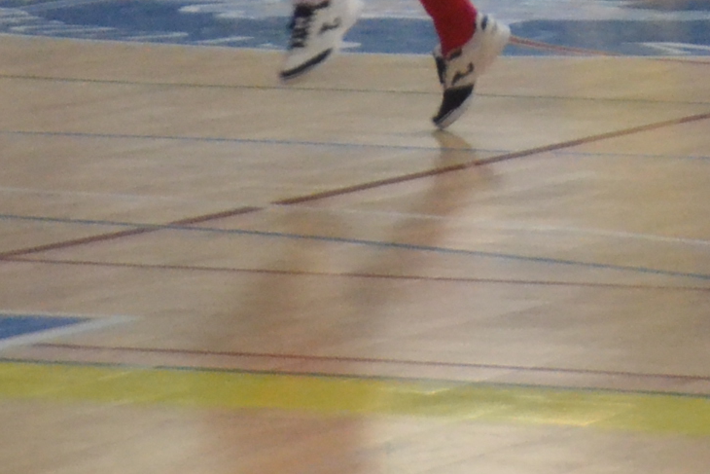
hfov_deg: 4.7
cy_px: -200
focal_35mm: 440
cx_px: 694
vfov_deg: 3.1
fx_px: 8679
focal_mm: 62
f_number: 5.3
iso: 3200
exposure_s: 1/400
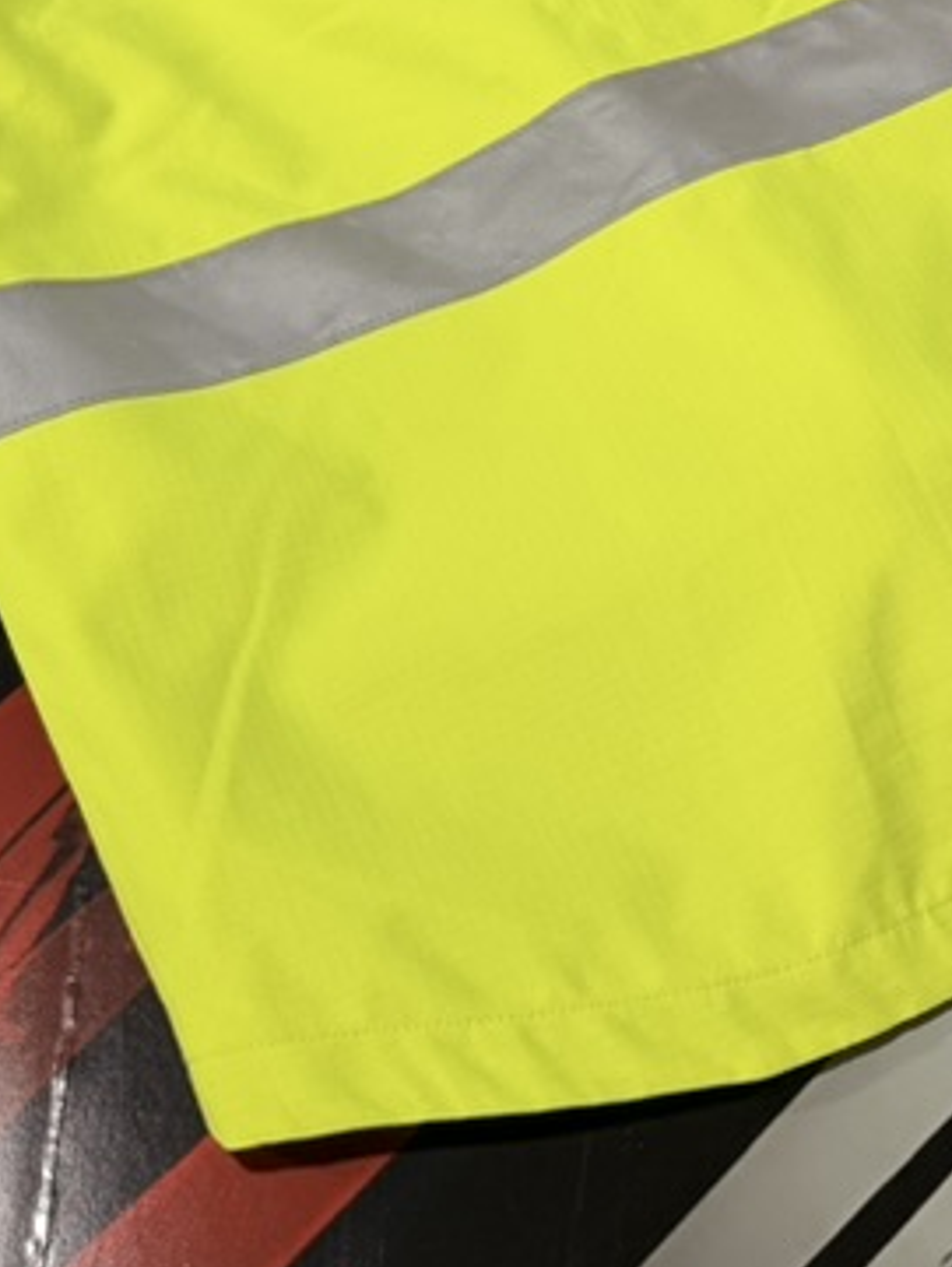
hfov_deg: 21.6
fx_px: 2492
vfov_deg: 27.4
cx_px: 418
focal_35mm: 68
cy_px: 88
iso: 64
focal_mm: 6.76
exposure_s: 1/270
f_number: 1.78
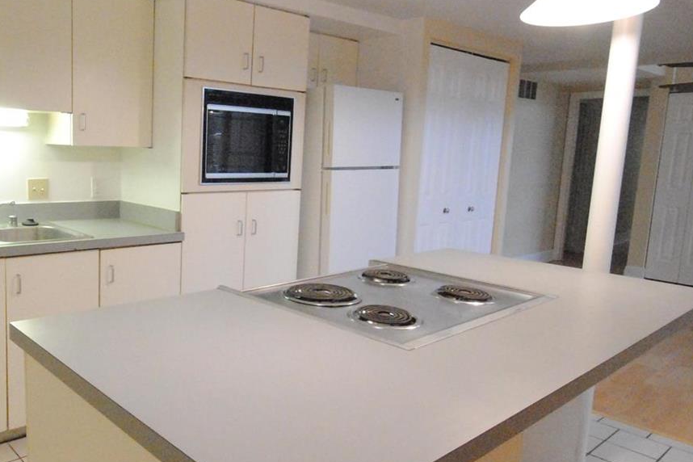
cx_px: 213
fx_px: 539
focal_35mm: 28
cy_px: 233
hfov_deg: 63.3
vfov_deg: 46.4
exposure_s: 1/60
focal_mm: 10
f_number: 5.6
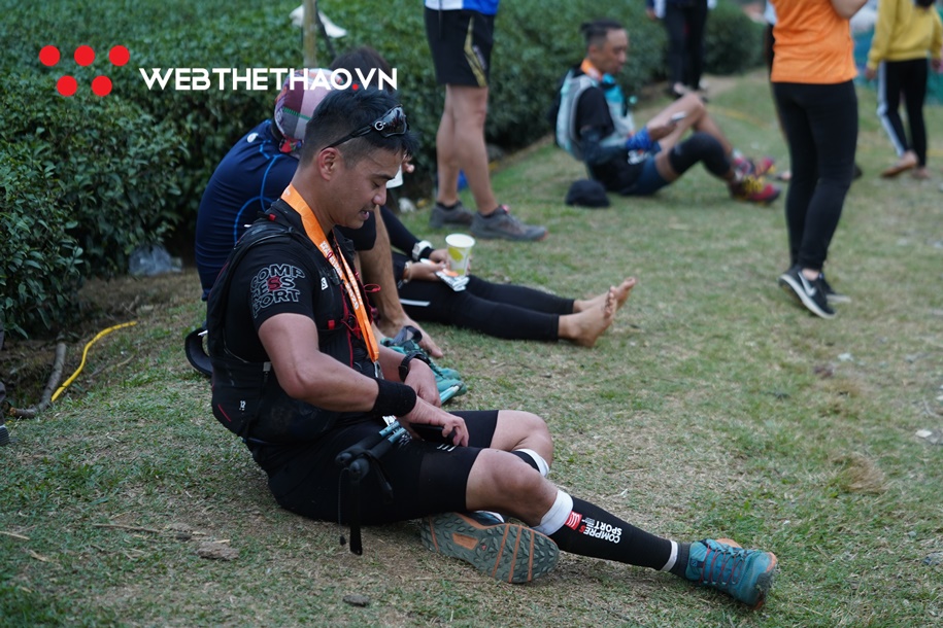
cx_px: 472
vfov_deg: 19.5
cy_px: 314
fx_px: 1833
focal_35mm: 70
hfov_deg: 28.8
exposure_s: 1/800
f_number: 2.8
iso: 500
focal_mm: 70
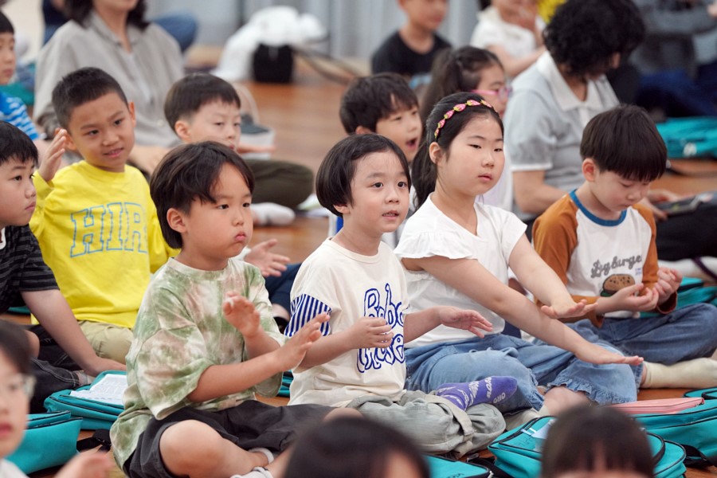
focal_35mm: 200
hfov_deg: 10.3
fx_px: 3983
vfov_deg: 6.9
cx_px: 358
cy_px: 239
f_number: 4
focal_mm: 200
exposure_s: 1/250
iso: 2500
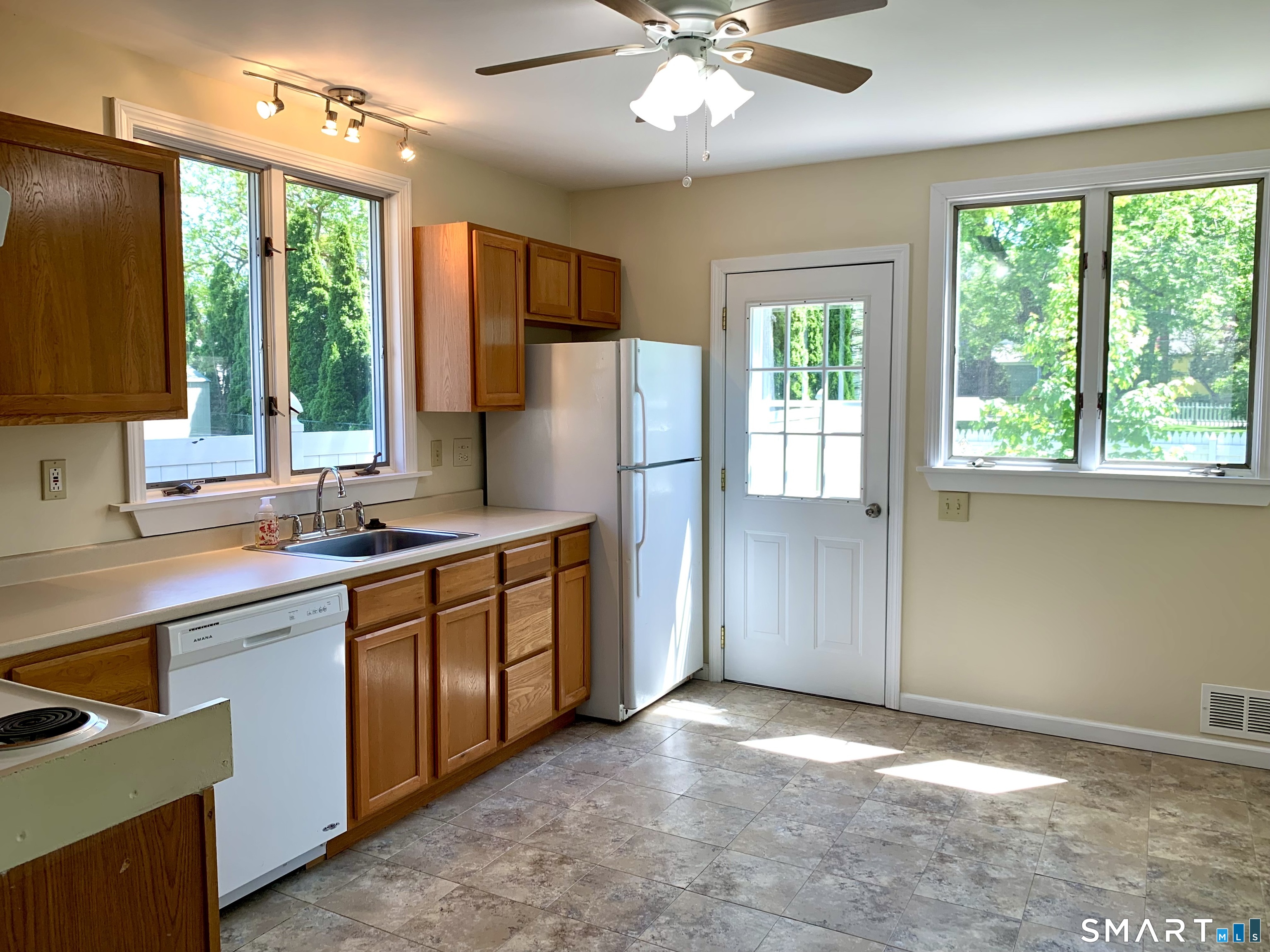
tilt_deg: -4.9
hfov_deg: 67.3
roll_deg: +0.5
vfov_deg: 53.1
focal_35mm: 26
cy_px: 476
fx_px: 954
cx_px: 635
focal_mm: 4.25
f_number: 1.8
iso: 32
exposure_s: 1/120
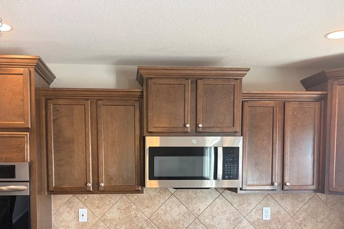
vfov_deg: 33.3
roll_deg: -0.2
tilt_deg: -3.3
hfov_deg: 49.5
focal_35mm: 39
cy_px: 180
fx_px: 373
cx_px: 156
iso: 125
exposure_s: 1/60
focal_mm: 5.96
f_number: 1.6
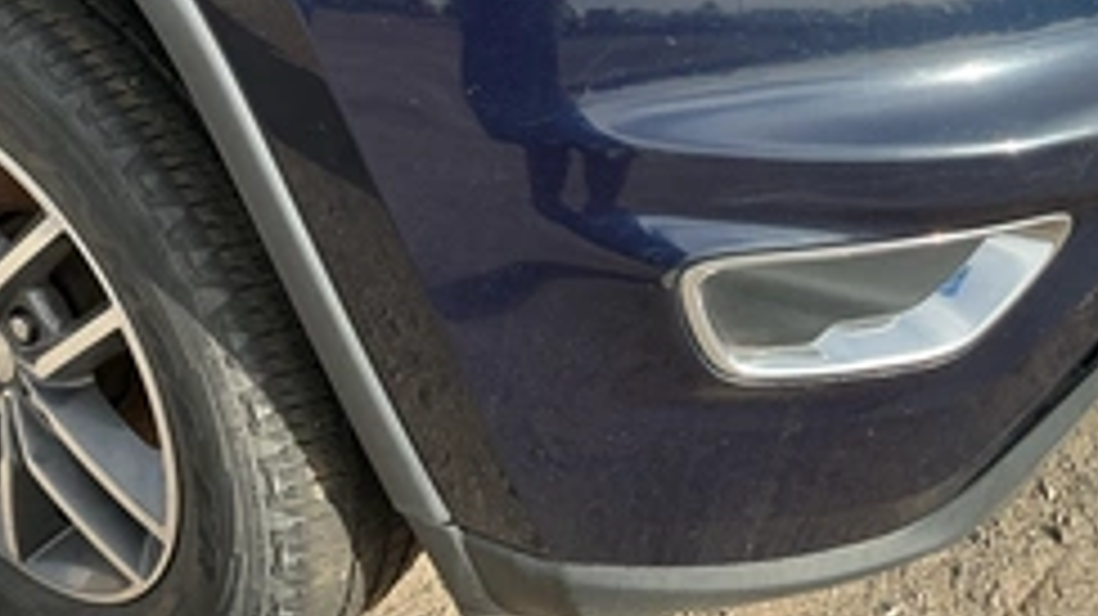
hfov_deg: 40.8
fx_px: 1455
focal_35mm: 50
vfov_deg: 23.5
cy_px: 112
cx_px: 360
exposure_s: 1/409
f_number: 1.8
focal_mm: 3
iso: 25
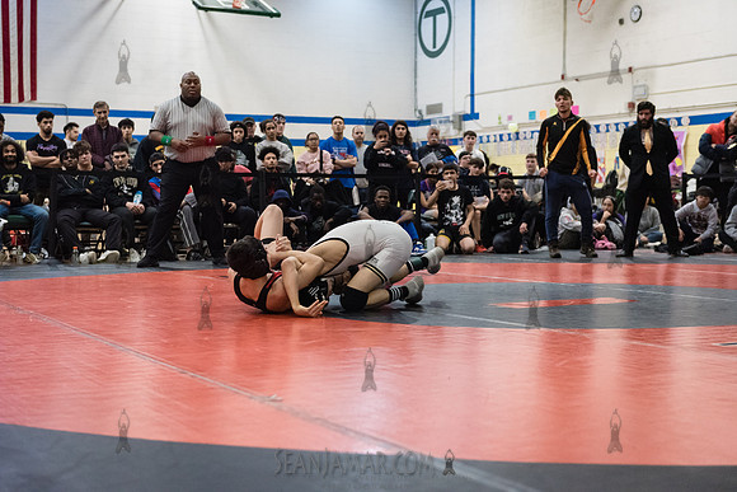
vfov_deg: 23.4
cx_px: 368
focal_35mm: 58
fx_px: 1188
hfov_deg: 34.5
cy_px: 246
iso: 8000
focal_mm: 58
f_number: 3.2
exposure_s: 1/500
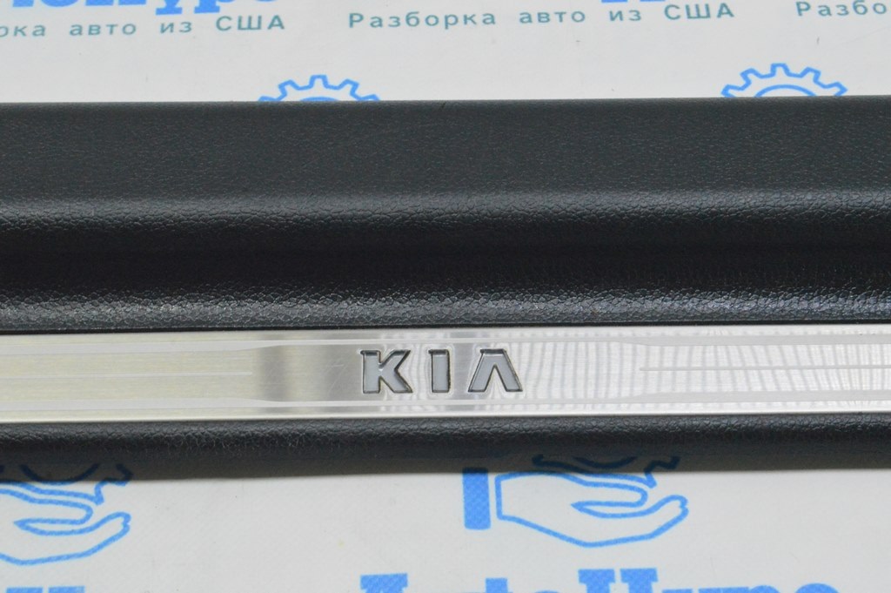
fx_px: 1929
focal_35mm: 78
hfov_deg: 26.0
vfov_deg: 17.5
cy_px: 296
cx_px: 446
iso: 6400
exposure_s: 1/20
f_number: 20
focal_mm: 52
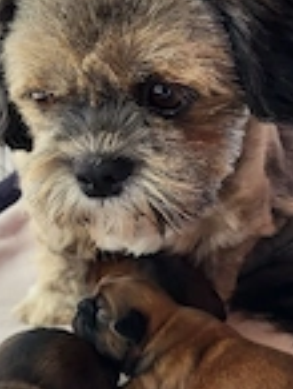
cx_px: 146
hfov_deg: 20.8
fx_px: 799
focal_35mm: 71
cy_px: 213
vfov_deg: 27.3
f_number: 1.8
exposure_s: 1/101
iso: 80
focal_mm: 5.4
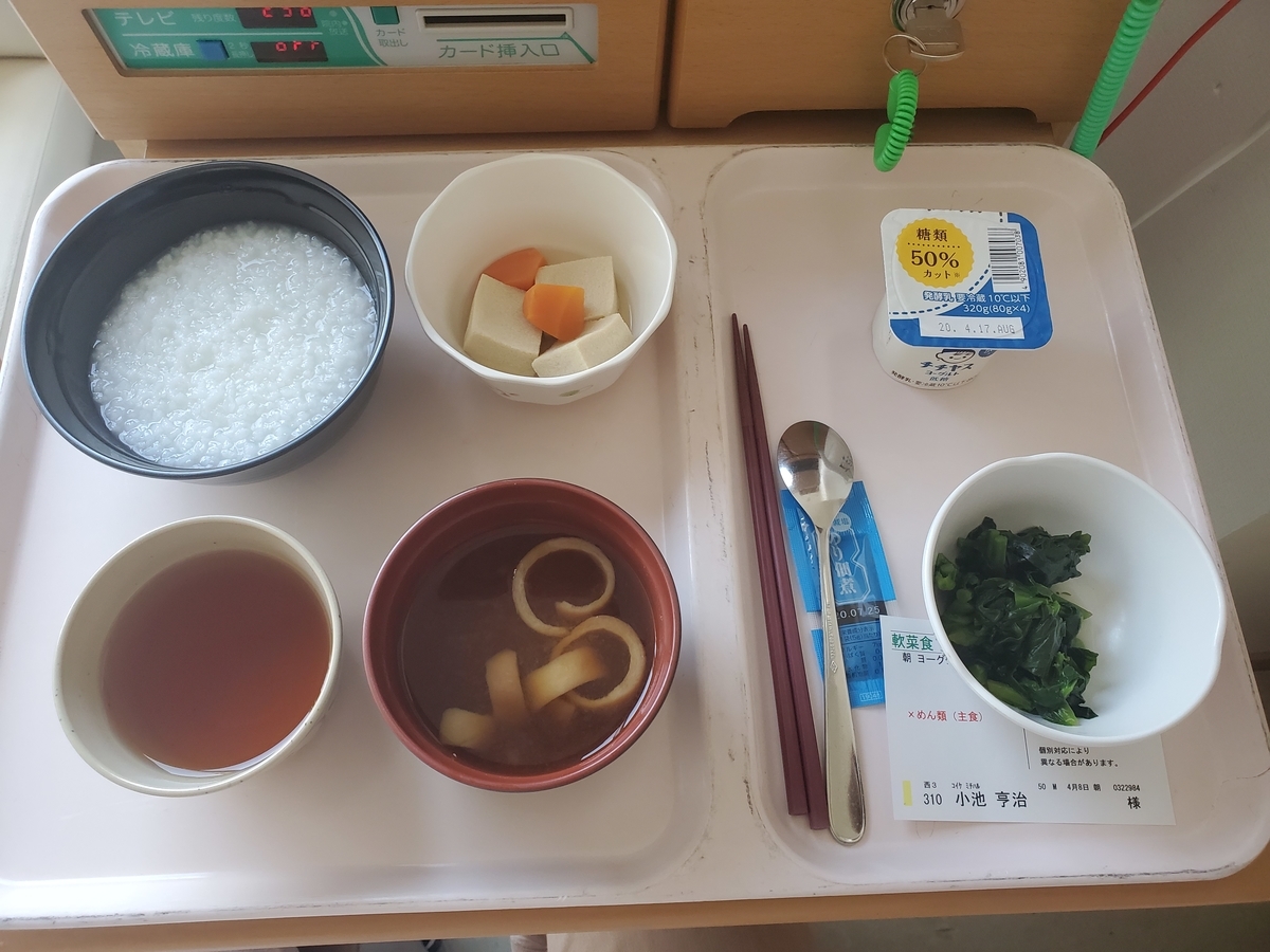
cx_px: 635
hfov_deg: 67.3
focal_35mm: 26
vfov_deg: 53.1
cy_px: 476
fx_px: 954
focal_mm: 4.3
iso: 200
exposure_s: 1/100
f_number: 2.4
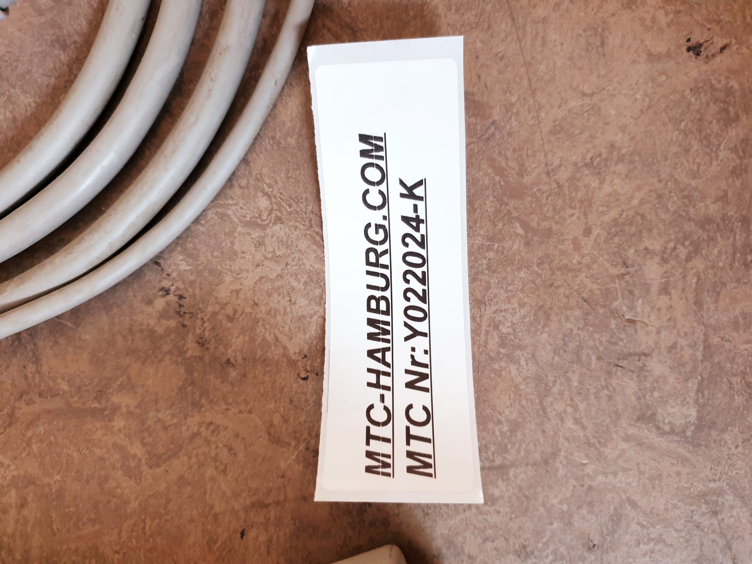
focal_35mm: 26
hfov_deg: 67.3
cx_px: 376
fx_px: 565
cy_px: 282
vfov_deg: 53.1
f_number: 1.5
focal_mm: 4.3
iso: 200
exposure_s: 1/50
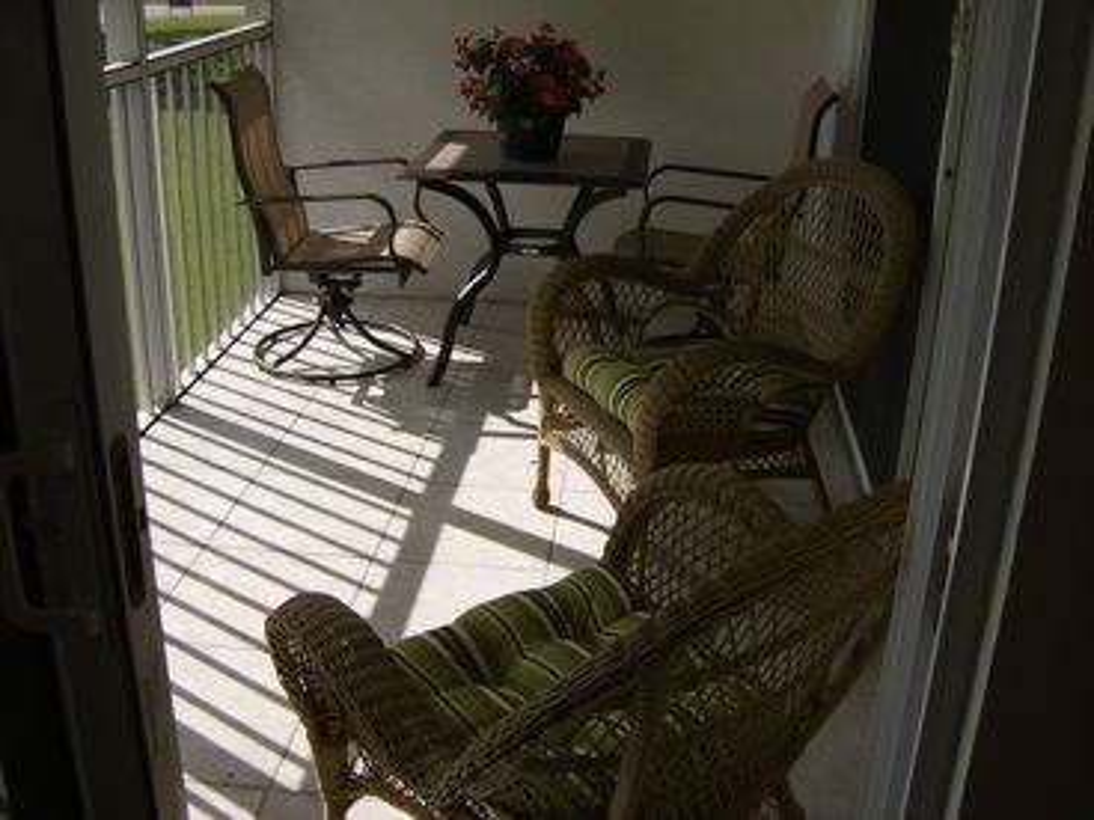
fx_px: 1138
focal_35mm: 36
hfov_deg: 51.4
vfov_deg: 39.7
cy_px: 410
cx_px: 547
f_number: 4.7
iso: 100
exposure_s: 1/505
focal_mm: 6
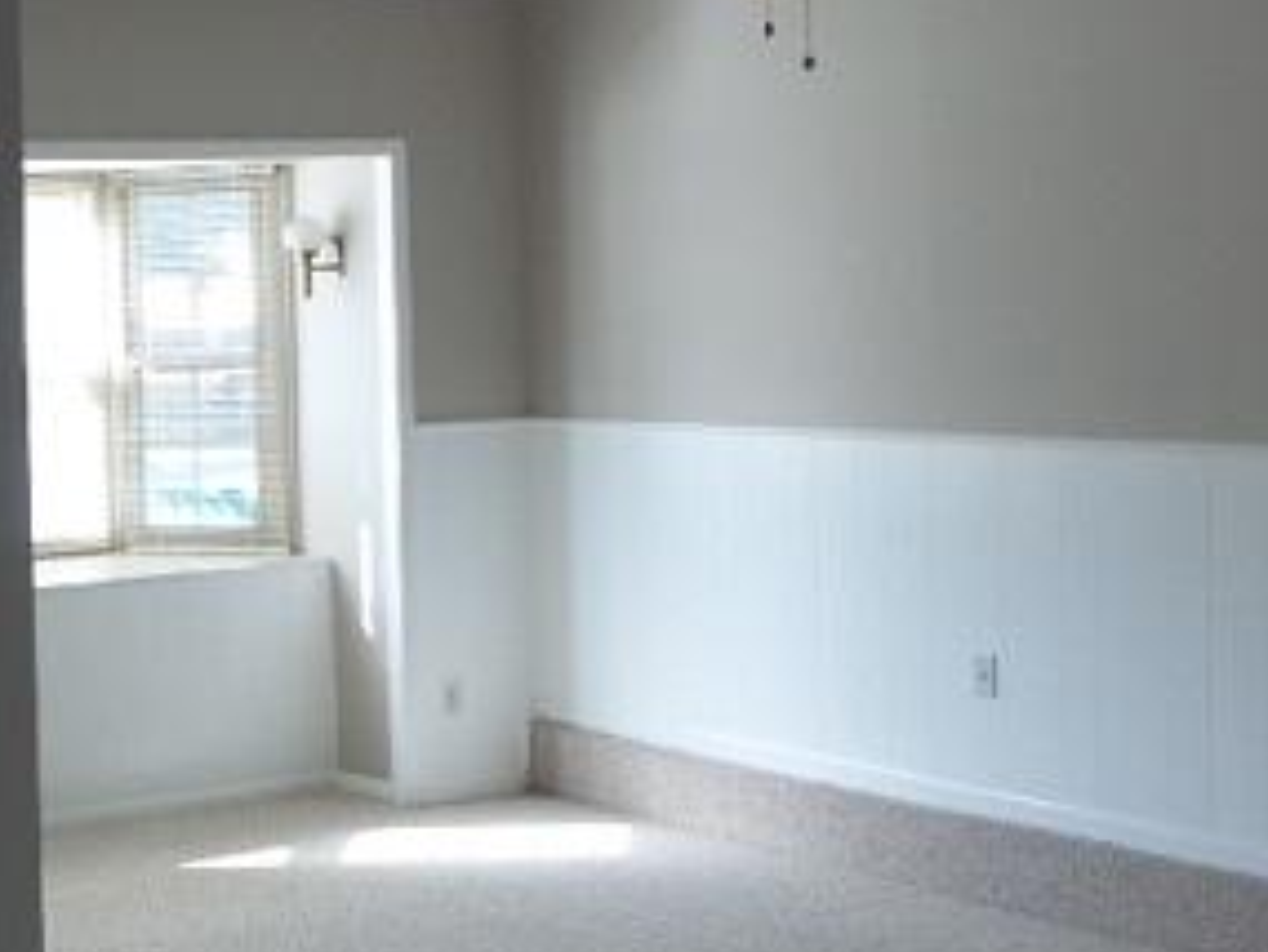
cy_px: 414
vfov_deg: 23.7
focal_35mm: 62
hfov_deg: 29.1
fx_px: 2272
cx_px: -9
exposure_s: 1/30
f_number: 2.8
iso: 125
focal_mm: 4.1
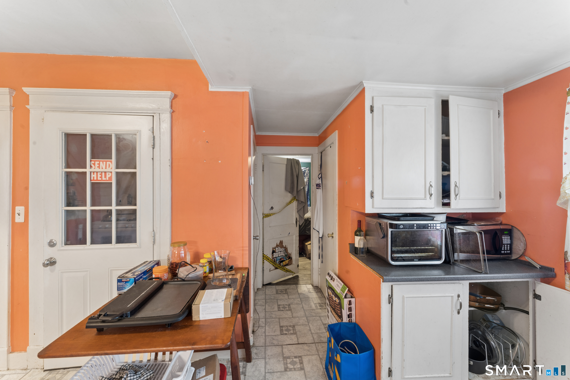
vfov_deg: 81.2
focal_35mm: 14
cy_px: 190
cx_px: 285
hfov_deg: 104.3
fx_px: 222
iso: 400
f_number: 13
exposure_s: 1/1.25
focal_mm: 14
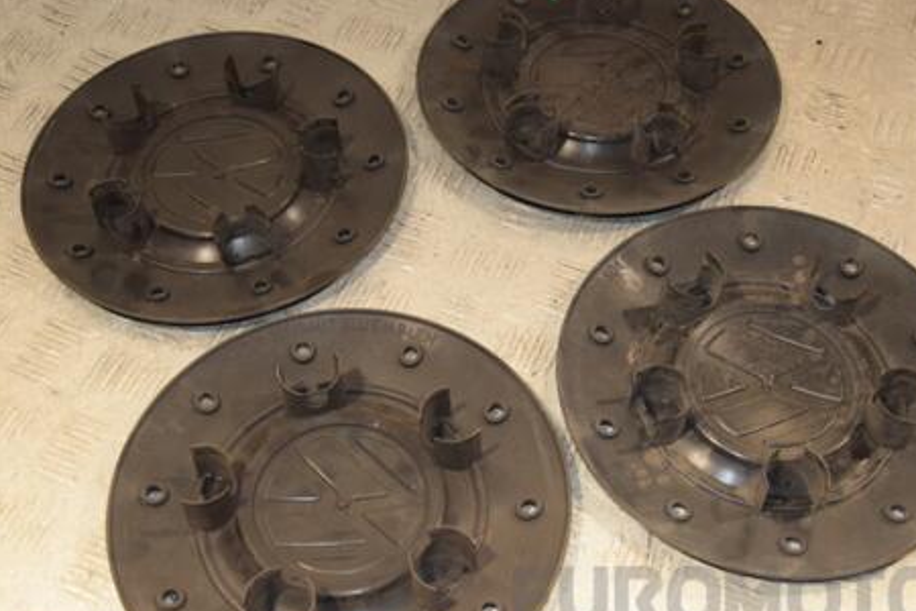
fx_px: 1323
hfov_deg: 38.2
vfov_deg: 26.0
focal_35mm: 52
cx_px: 474
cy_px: 326
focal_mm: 26
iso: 800
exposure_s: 1/200
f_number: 5
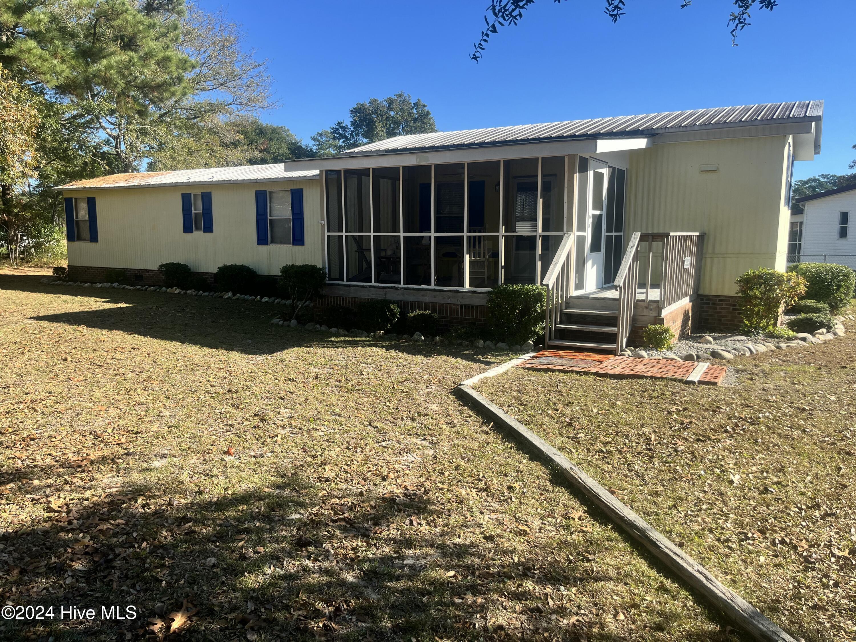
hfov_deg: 67.3
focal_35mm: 26
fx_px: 643
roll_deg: +0.0
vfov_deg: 53.1
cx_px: 428
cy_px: 321
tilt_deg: -8.4
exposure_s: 1/1802
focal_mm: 5.1
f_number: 1.6
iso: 50
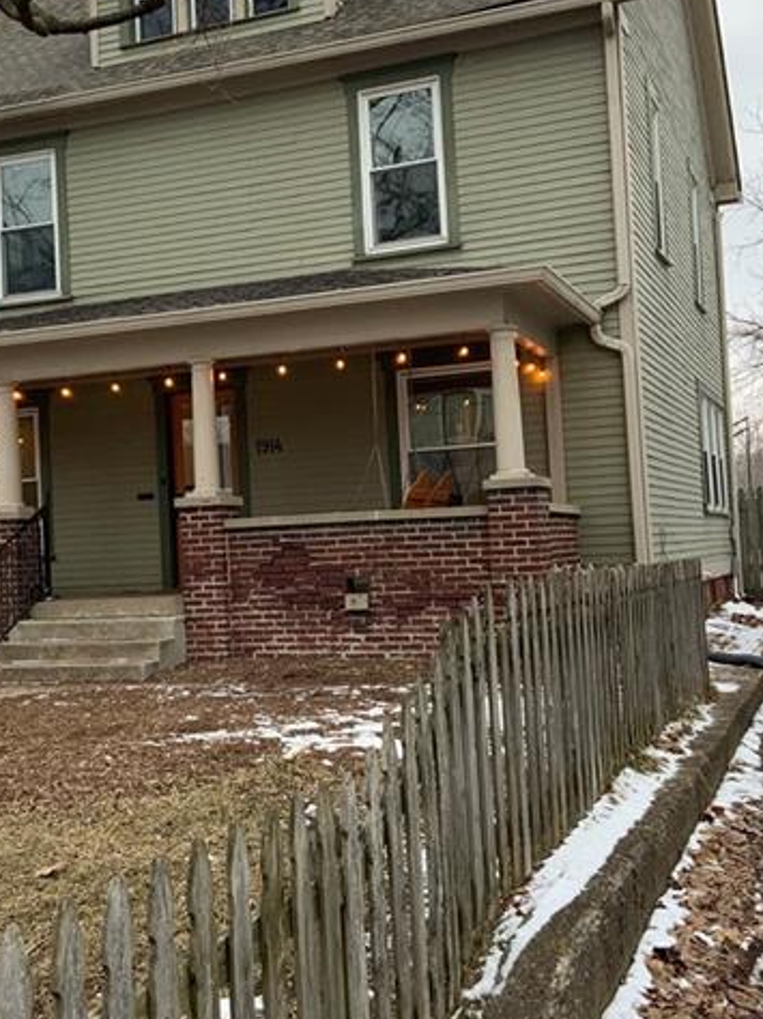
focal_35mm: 47
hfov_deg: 30.7
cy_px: 484
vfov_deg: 40.4
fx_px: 1383
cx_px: 279
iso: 64
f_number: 1.8
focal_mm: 3
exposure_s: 1/120
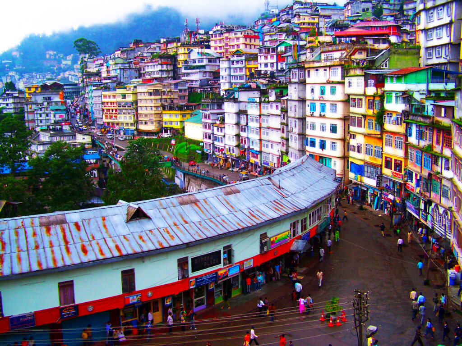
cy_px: 173
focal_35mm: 38
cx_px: 231
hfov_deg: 49.0
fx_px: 507
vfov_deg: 37.7
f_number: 2.8
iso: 64
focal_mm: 6.3
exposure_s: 1/125
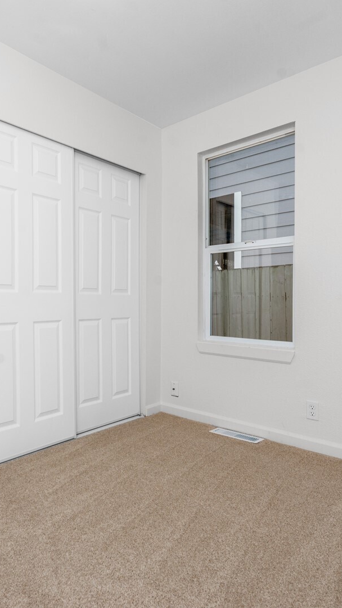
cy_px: 293
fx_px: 371
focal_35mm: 23
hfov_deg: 48.2
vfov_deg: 78.7
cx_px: 100
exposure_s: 1/200
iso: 500
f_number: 6.3
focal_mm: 14
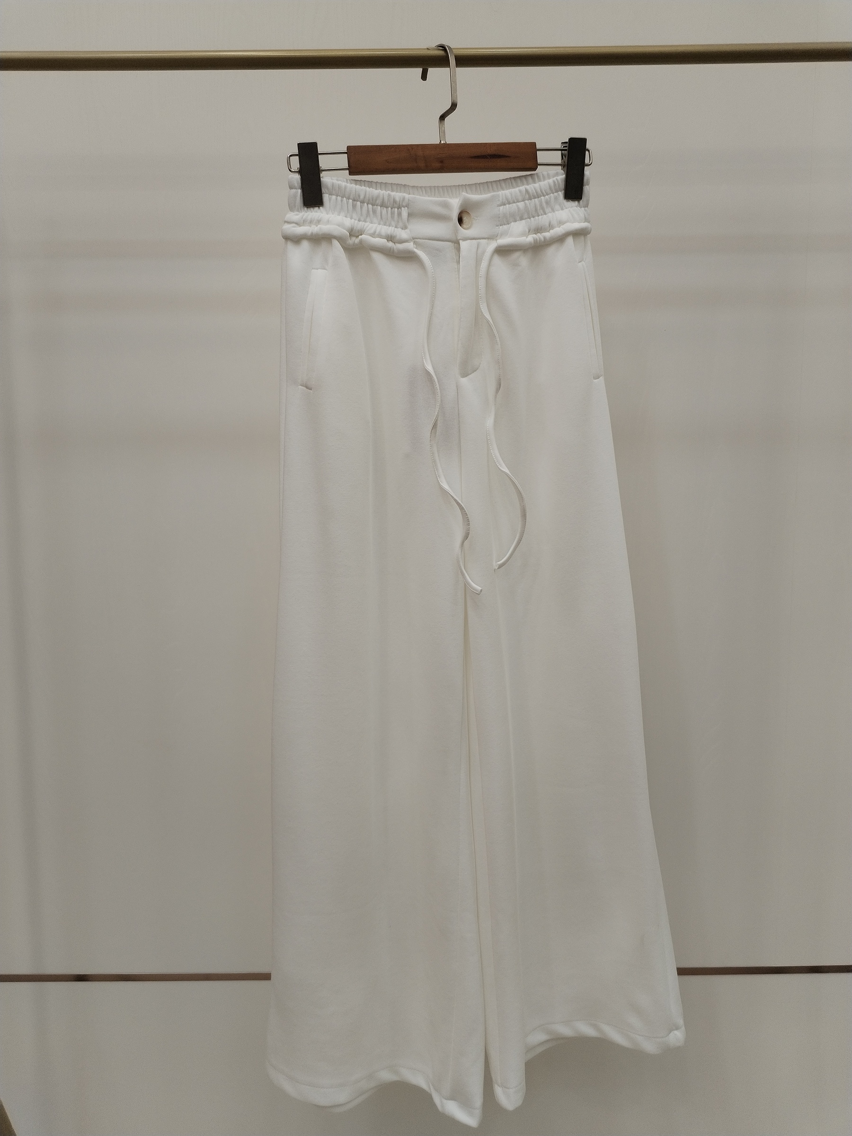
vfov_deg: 61.7
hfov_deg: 48.2
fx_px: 952
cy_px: 568
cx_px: 426
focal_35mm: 29
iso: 130
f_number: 1.8
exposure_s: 1/120
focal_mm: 4.75
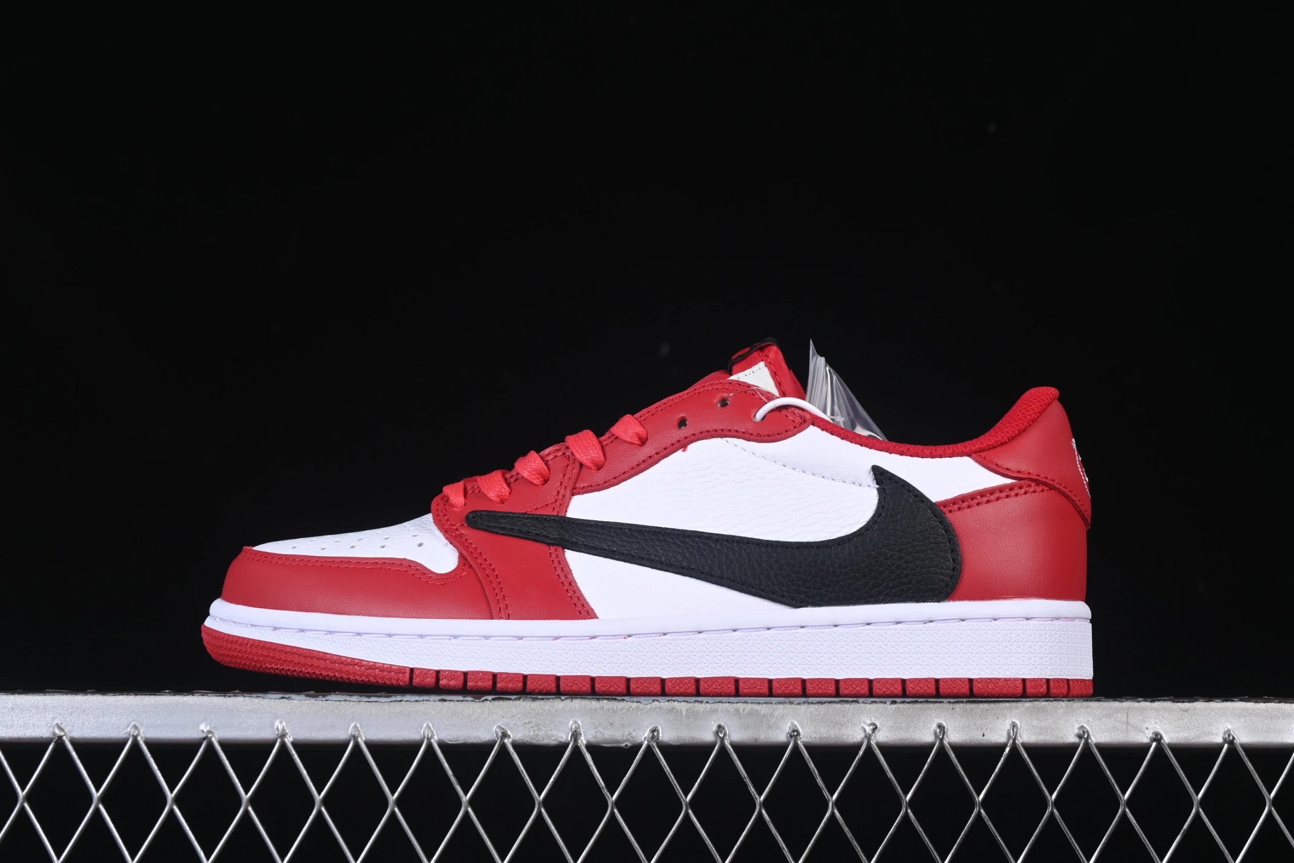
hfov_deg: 27.0
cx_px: 647
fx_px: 2696
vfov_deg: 18.2
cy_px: 432
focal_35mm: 75
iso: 160
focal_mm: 50
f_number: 8
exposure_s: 1/80
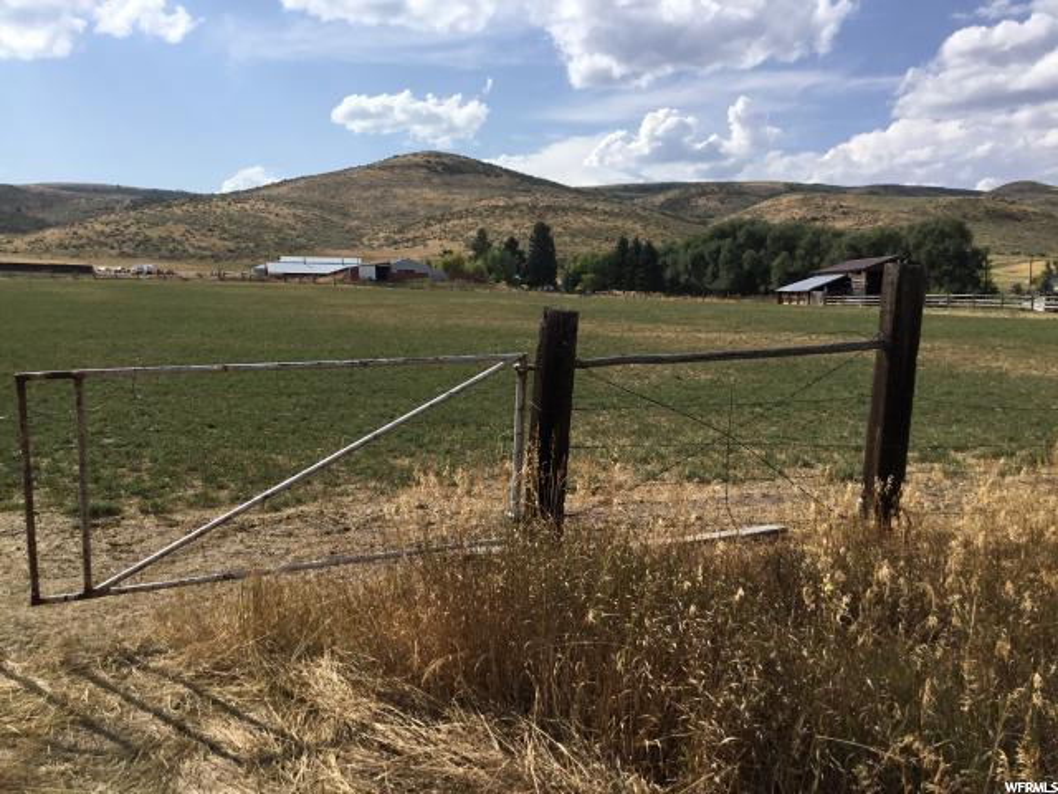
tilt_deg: -4.6
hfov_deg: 58.4
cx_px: 529
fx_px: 947
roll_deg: +0.3
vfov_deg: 45.4
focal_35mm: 31
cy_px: 397
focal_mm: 3.3
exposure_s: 1/2037
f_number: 2.4
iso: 25
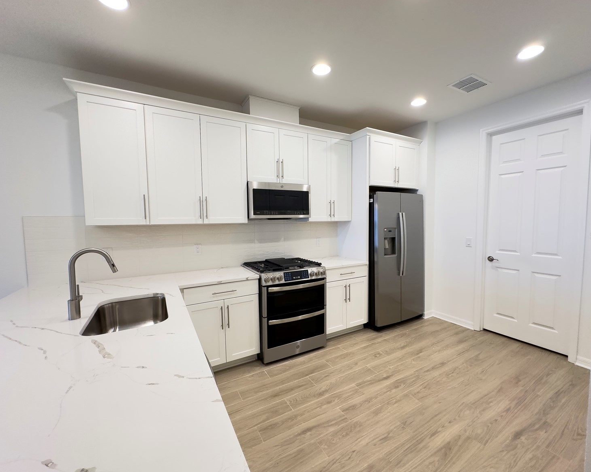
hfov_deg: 96.8
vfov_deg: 84.0
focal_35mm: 15
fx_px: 262
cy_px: 236
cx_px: 304
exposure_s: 1/60
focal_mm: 2.22
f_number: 2.2
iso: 200
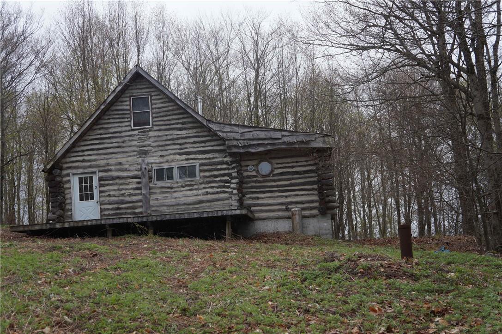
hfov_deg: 43.6
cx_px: 251
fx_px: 627
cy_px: 167
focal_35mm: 45
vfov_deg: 29.8
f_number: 4
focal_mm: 30
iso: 100
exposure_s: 1/500
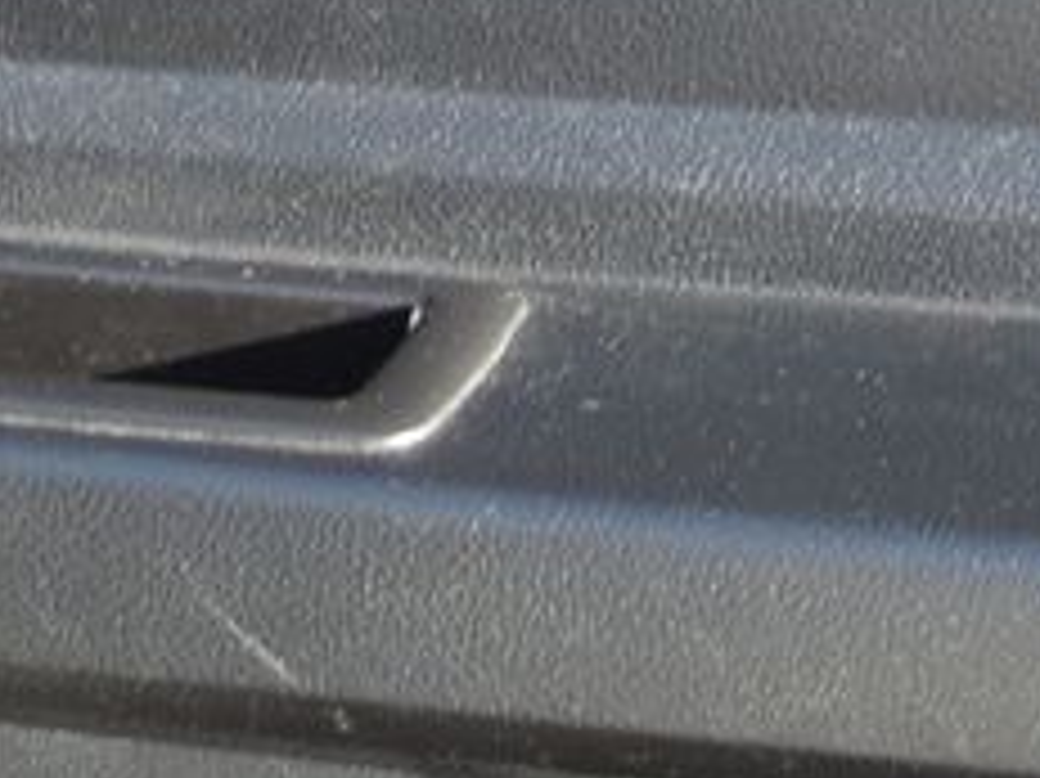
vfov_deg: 10.9
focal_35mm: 133
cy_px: 944
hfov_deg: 14.8
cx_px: 455
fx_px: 3994
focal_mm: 4.3
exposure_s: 1/60
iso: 80
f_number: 3
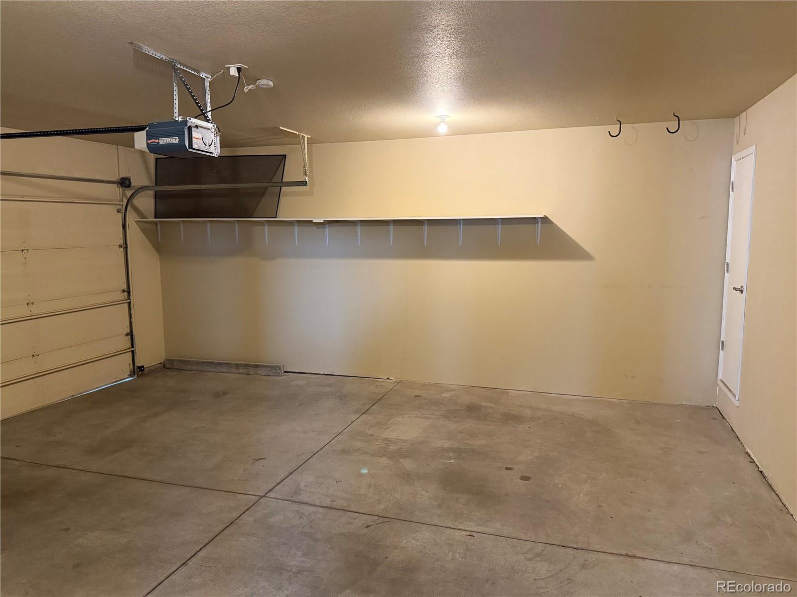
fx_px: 553
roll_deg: -0.2
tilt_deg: -7.0
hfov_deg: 71.6
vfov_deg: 56.8
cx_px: 398
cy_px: 298
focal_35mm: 24
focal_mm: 6.76
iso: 800
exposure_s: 1/60
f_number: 1.78
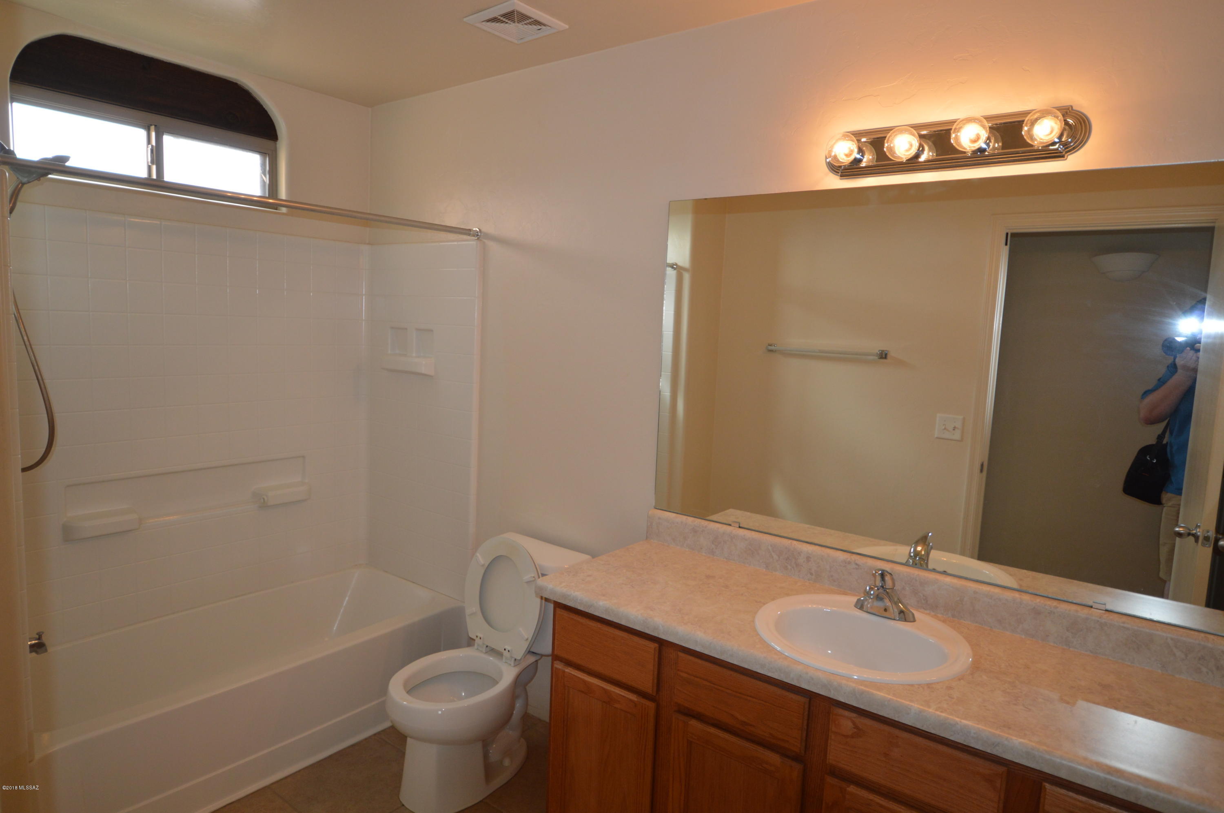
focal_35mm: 21
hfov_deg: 81.3
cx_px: 612
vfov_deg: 59.4
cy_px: 406
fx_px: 713
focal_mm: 14
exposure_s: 1/80
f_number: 4
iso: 400
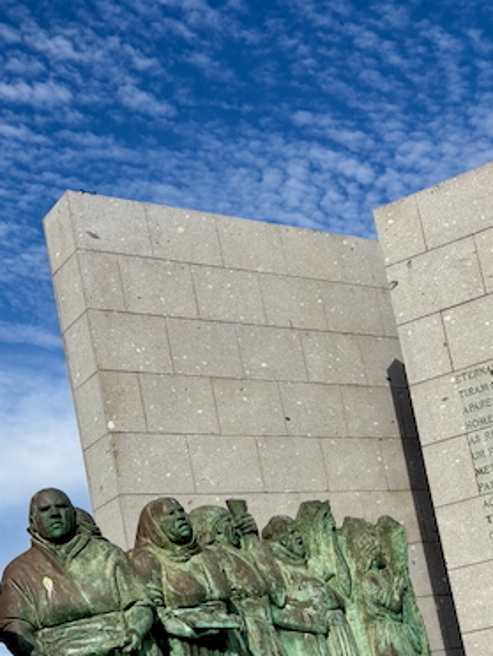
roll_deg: +9.5
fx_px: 1062
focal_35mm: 56
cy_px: 601
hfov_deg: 26.1
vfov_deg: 32.5
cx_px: 198
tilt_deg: +8.3
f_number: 1.6
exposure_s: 1/5348
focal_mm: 5.96
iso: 50
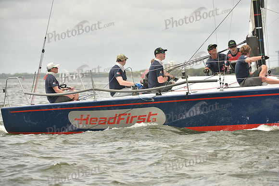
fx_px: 1550
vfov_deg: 6.9
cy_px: 93
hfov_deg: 10.3
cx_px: 140
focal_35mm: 200
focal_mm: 200
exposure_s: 1/1250
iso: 320
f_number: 5.6
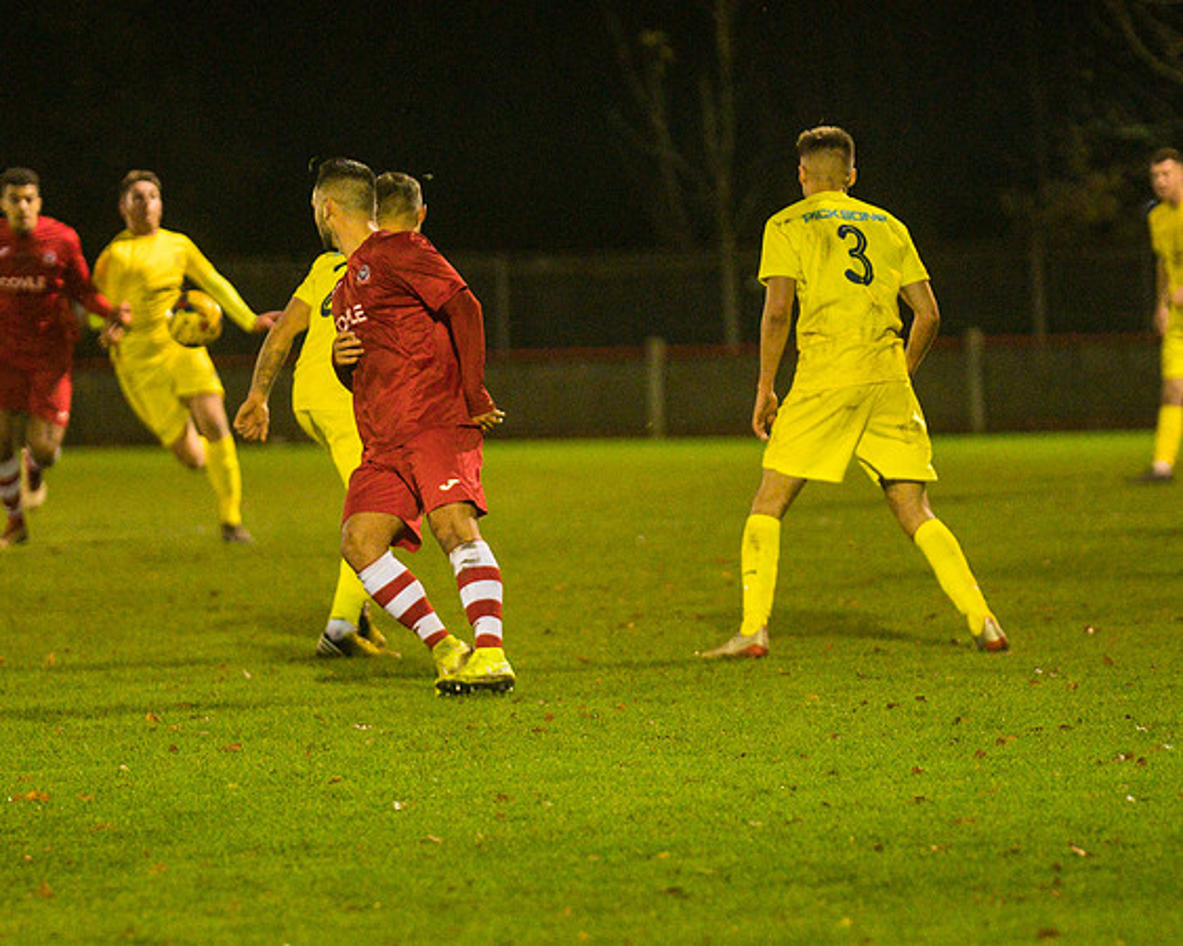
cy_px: 473
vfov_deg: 4.7
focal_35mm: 329
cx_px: 519
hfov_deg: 5.9
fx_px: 11533
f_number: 2.8
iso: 5000
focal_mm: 195
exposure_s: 1/800
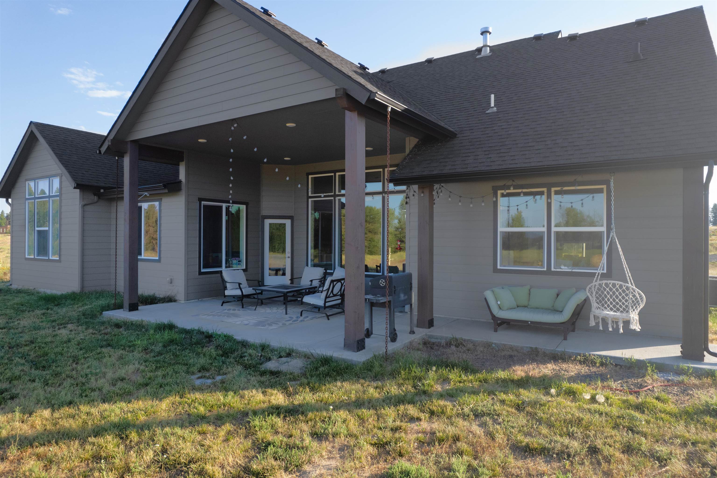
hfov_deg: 78.6
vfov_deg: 57.2
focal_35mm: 22
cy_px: 239
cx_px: 358
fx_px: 438
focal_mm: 8.4
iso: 100
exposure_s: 1/120
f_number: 2.8
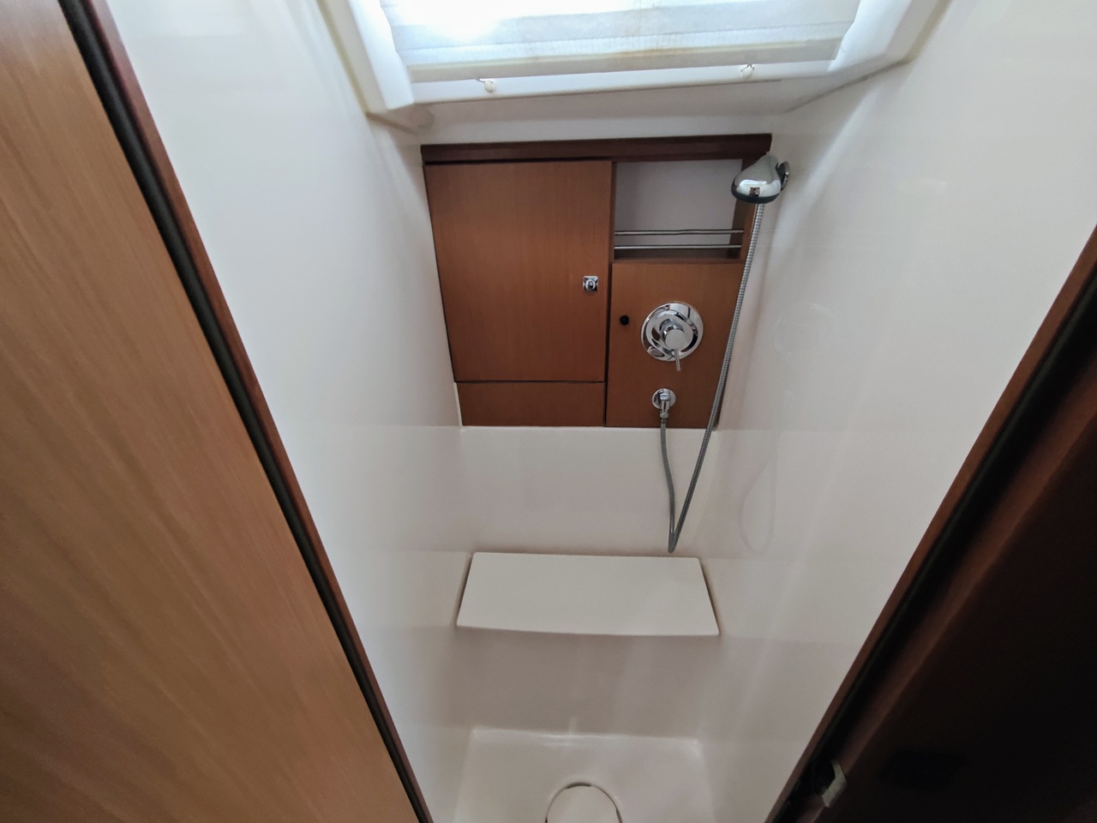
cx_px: 548
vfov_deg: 85.7
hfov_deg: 102.1
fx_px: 444
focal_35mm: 14
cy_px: 412
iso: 1000
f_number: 2.2
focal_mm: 2.16
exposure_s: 1/16.7
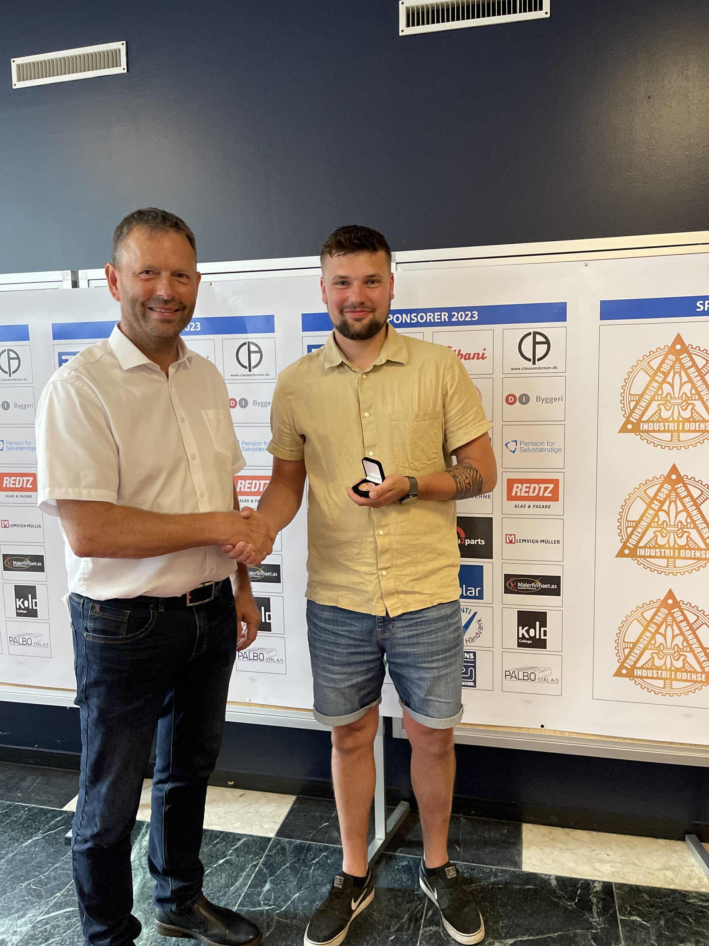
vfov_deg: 67.3
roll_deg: +2.2
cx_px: 354
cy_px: 473
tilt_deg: -6.8
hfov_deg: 53.1
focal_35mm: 26
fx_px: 710
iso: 500
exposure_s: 1/60
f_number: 1.6
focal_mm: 5.1
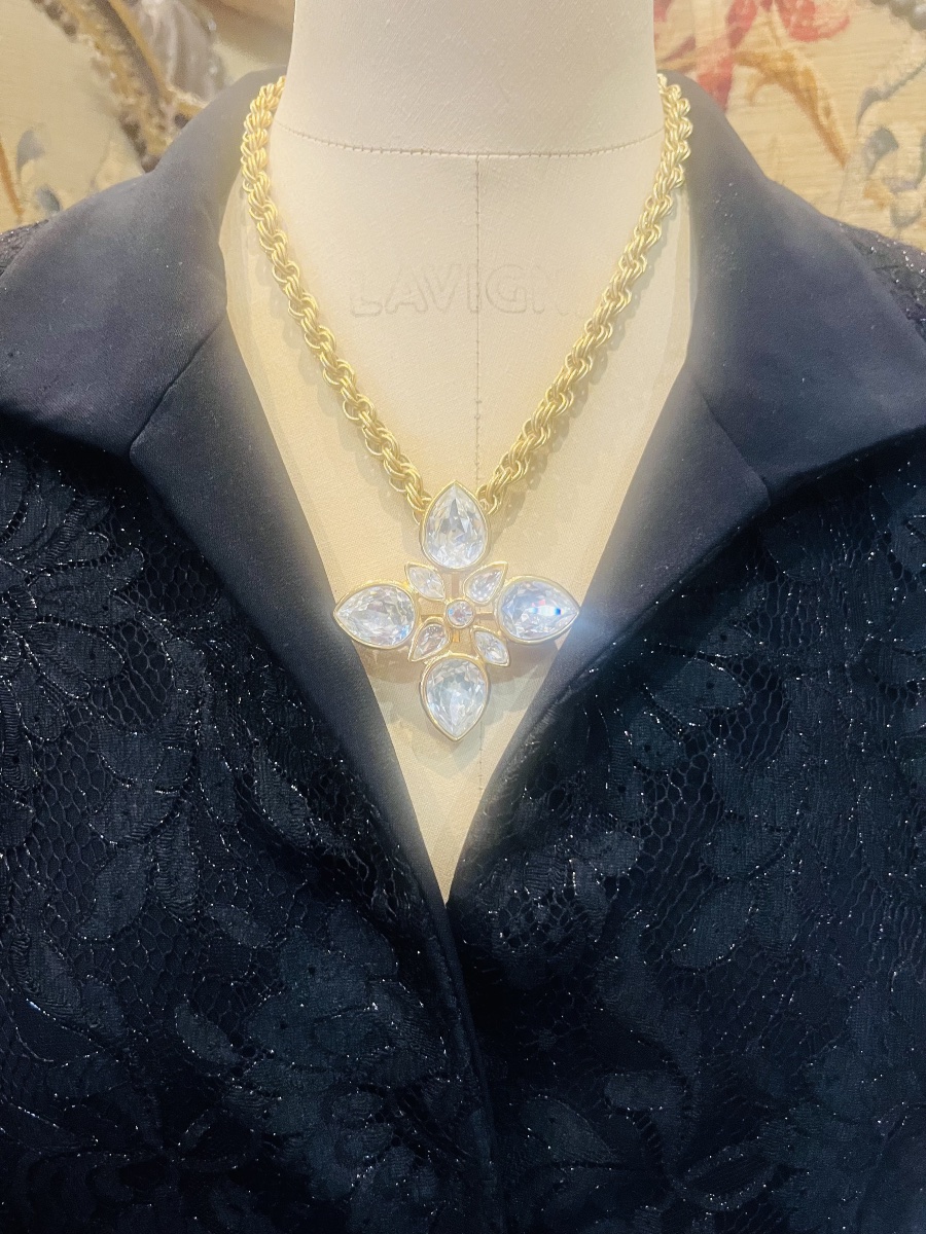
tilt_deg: -13.4
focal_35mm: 26
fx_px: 927
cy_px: 617
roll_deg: -0.3
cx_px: 463
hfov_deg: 53.1
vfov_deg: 67.3
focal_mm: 5.1
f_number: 1.6
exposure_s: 1/50
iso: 400
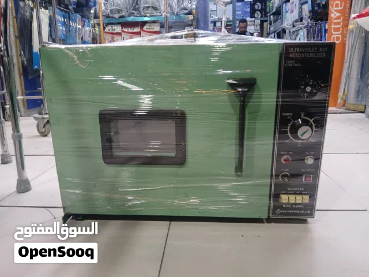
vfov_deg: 53.1
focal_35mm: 26
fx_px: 277
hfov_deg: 67.3
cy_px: 138
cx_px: 184
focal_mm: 3.98
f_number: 1.8
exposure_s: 1/50
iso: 100
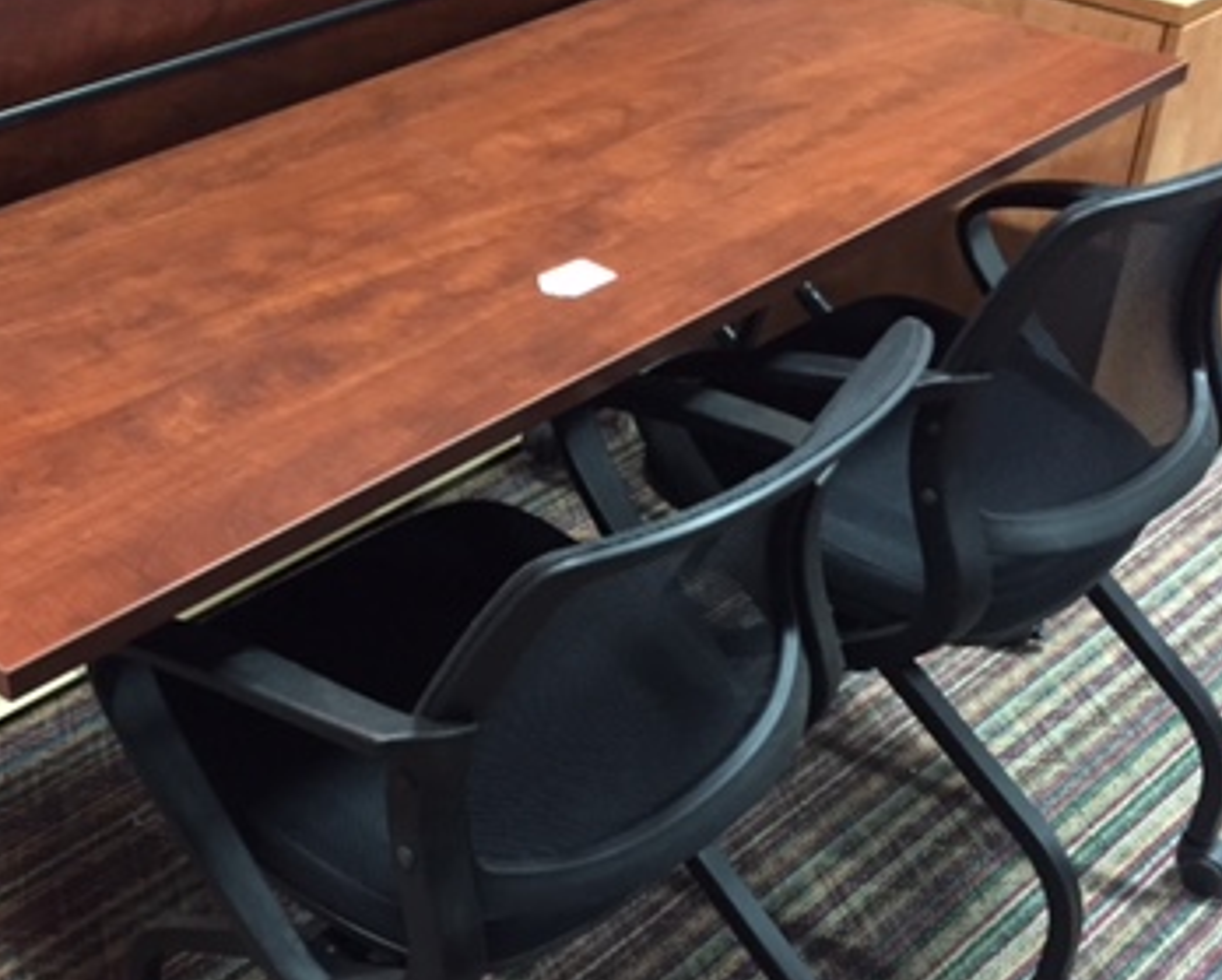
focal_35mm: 52
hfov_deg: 35.4
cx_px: 362
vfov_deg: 29.1
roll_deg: -0.5
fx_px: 1882
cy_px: 597
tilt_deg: -35.7
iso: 320
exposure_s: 1/15
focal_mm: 4.15
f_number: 2.2
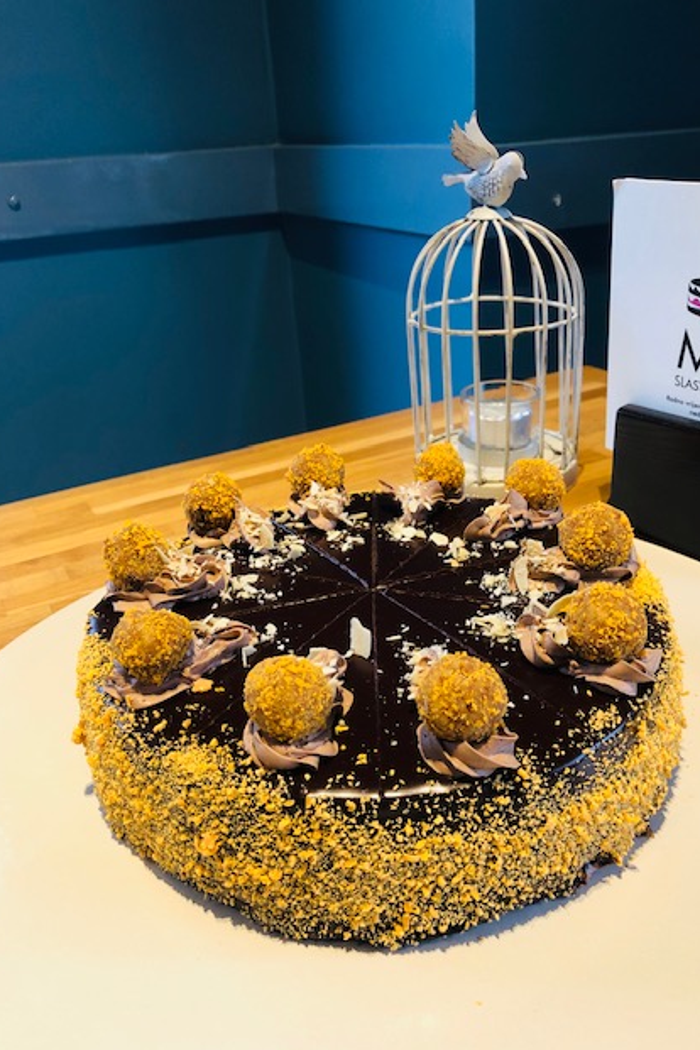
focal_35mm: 30
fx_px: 875
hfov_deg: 43.6
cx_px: 384
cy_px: 514
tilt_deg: -24.6
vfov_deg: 61.9
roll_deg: +3.1
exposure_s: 1/25
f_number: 1.8
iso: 40
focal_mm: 3.99
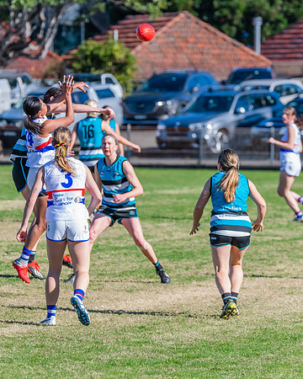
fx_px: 5184
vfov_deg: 4.2
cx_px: 84
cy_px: 171
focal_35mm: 462
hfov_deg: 3.3
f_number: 8
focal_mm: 300
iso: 800
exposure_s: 1/1600
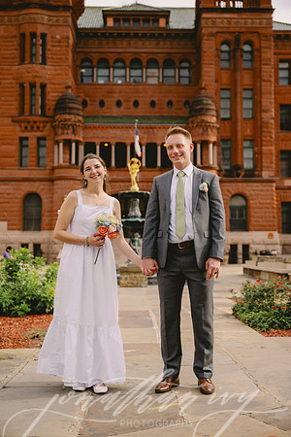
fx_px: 546
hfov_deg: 29.9
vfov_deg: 43.6
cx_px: 146
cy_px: 218
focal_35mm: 45
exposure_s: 1/3200
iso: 400
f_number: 3.2
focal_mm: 45
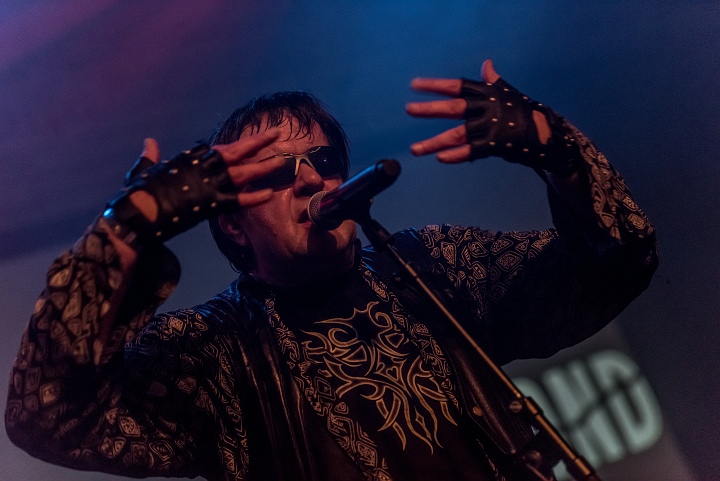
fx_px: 2001
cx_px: 360
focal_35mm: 100
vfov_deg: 13.7
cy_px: 240
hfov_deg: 20.4
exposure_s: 1/80
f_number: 2.8
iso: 4000
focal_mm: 100
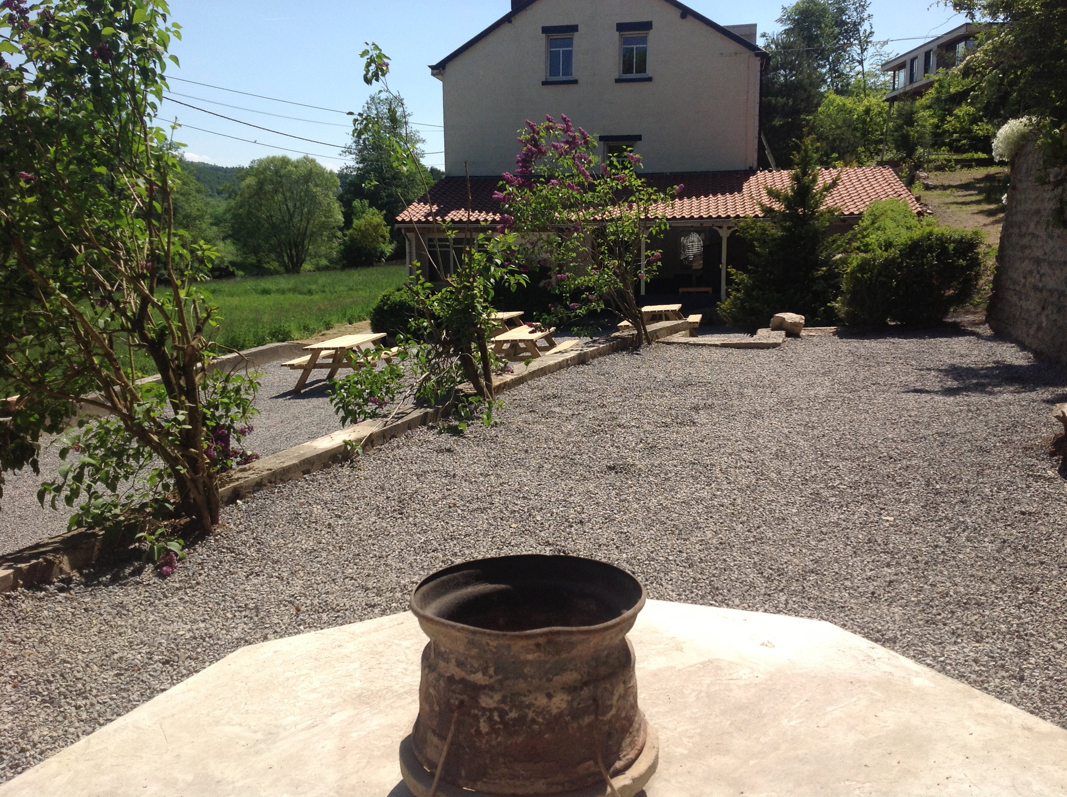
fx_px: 1077
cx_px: 534
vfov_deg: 40.6
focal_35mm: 35
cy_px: 398
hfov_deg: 52.7
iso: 50
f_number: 2.4
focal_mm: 4.28
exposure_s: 1/2326
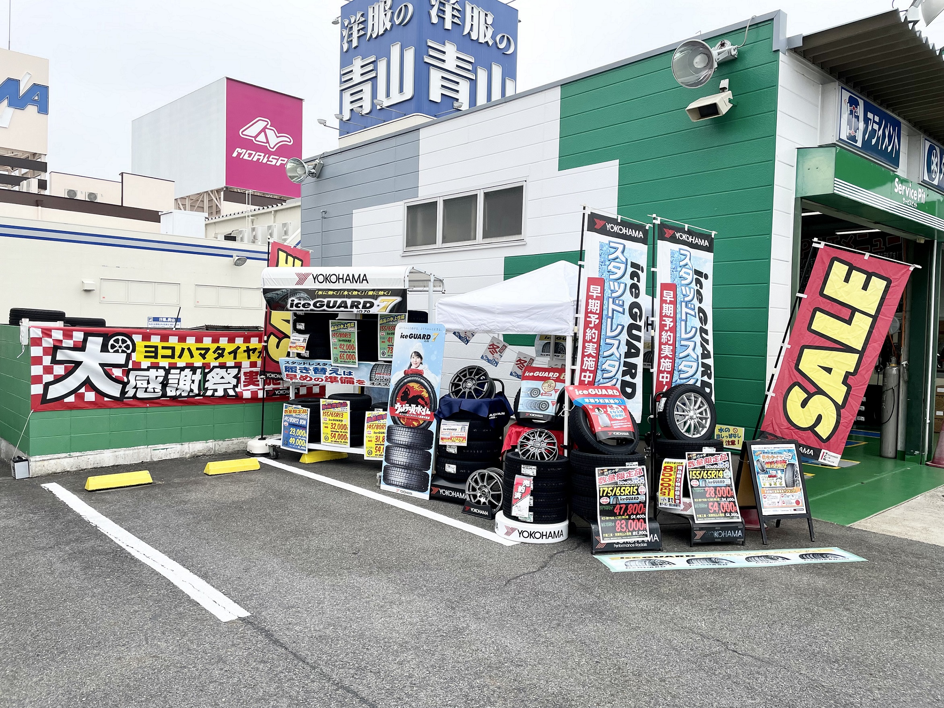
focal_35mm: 26
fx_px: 709
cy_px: 354
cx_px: 472
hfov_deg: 67.3
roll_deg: -1.8
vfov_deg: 53.1
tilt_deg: -2.2
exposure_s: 1/1335
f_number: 1.6
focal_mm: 4.2
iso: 32
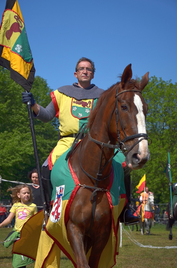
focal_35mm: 78
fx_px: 578
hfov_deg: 17.4
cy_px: 134
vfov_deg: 26.0
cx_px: 88
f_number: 5.6
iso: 100
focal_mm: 52
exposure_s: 1/800
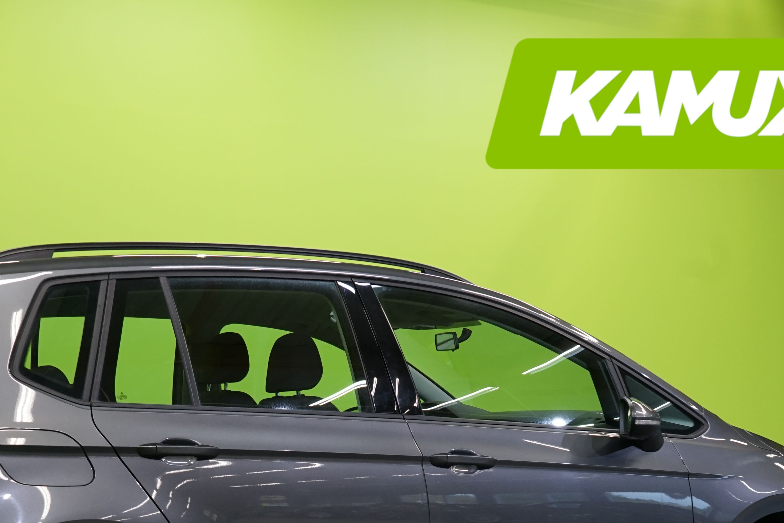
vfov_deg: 20.7
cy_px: 497
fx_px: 1394
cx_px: 296
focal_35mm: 64
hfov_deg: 31.3
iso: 640
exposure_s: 1/30
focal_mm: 33
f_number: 6.3
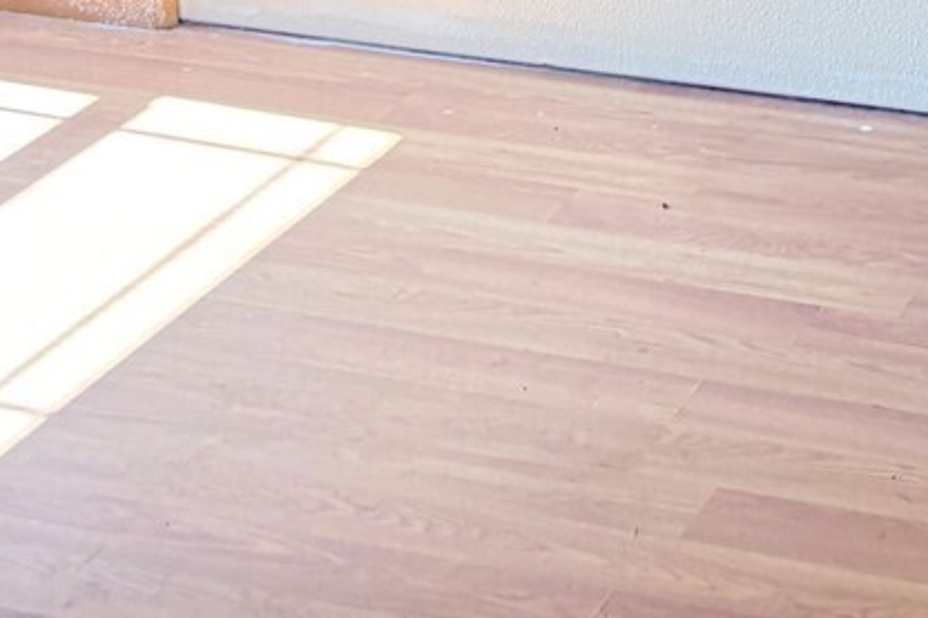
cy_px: -696
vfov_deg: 11.6
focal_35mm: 104
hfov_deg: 18.8
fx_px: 2680
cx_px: 1028
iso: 125
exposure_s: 1/62
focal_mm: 5.96
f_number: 1.6
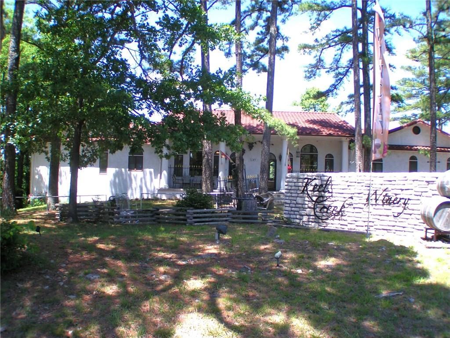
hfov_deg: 49.0
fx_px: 494
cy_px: 169
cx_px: 225
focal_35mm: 38
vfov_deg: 37.7
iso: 50
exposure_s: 1/250
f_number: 2.8
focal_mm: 5.8
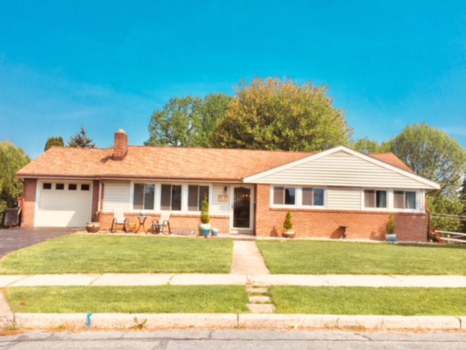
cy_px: 171
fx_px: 471
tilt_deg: +5.4
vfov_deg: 40.7
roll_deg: -2.4
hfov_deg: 52.6
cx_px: 220
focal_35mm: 35
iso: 25
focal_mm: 4.15
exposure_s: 1/1508
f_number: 2.2
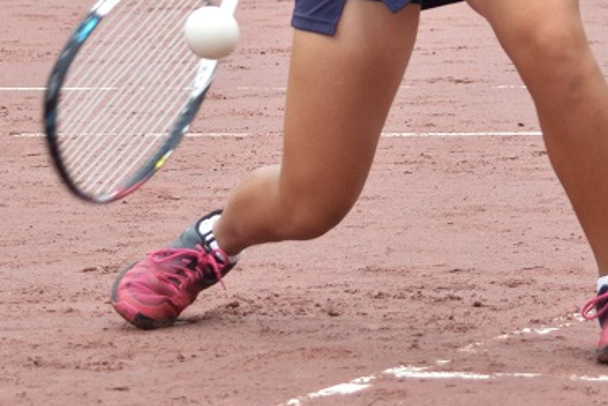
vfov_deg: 5.5
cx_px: 387
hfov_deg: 8.3
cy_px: -127
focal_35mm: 248
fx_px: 4188
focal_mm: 62
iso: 1250
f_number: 4.5
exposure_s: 1/1600
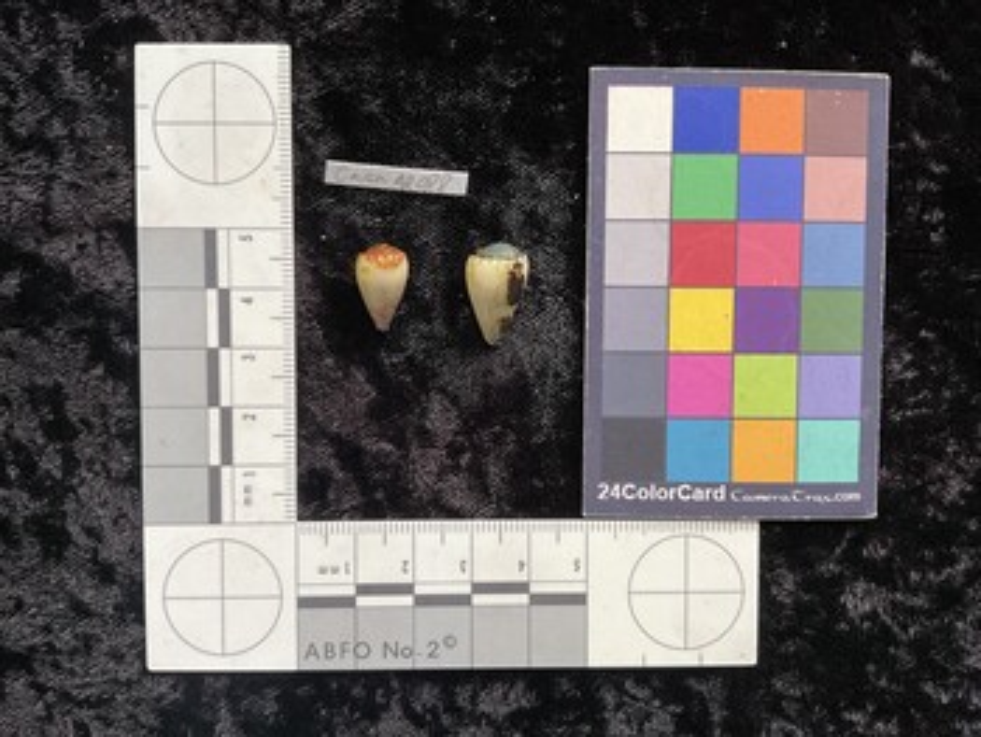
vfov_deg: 48.3
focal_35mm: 29
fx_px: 822
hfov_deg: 61.6
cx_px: 490
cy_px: 368
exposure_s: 1/60
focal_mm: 3
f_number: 1.8
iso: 100
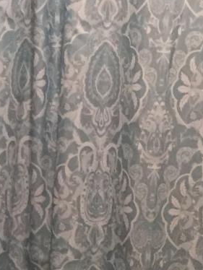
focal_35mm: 155
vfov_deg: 12.7
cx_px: -10
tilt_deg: -11.3
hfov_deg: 9.5
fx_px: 1211
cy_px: 219
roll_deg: -2.5
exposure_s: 1/30
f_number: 2.2
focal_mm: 4.15
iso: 250
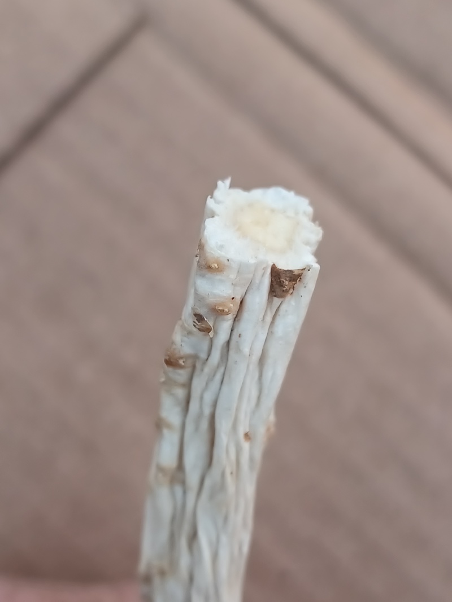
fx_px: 888
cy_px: 301
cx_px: 226
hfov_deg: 28.6
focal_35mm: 51
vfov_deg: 37.5
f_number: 1.9
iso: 556
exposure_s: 1/50
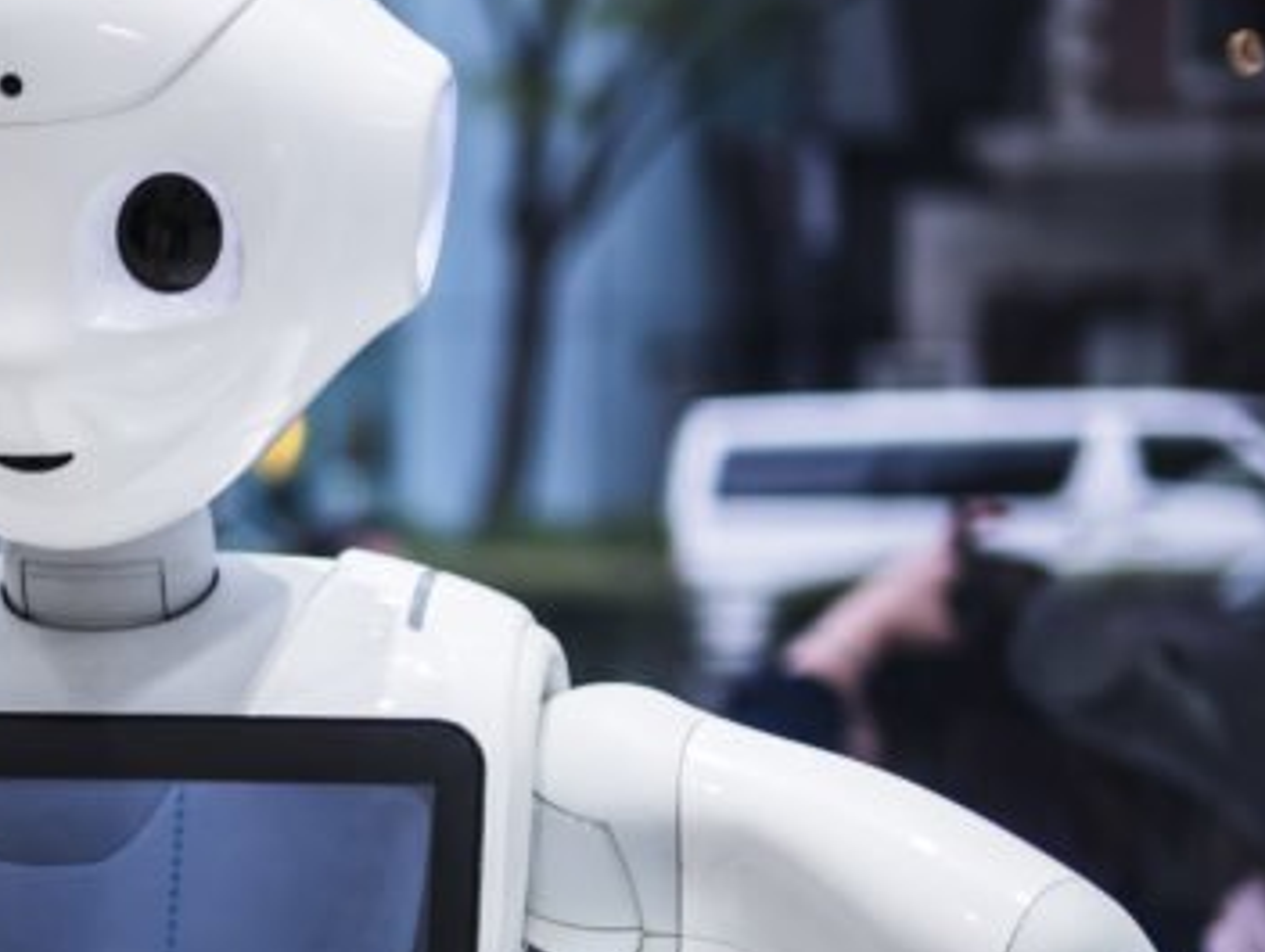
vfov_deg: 13.6
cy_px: 692
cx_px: -47
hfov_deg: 17.5
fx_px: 3989
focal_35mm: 109
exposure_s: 1/1600
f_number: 1.4
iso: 200
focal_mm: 25
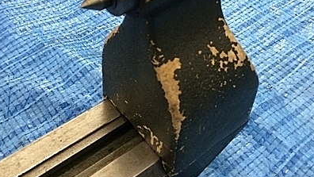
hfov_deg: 40.5
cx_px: 132
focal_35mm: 51
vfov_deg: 22.6
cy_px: 2
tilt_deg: -40.6
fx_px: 425
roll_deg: -1.2
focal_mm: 4.15
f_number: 2.2
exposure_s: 1/30
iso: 80
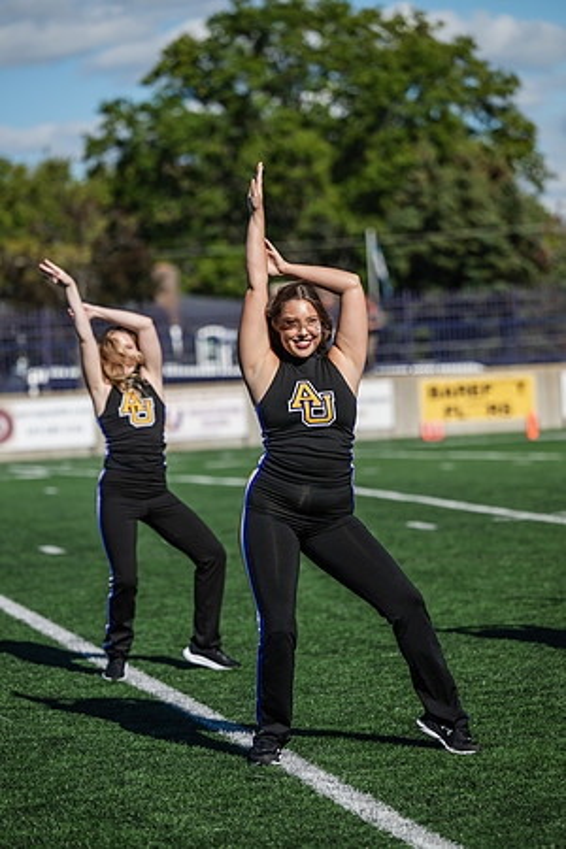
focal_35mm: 130
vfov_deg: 15.8
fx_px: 3066
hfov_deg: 10.5
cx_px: 283
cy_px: 424
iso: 80
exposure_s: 1/1600
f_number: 3.2
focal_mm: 130
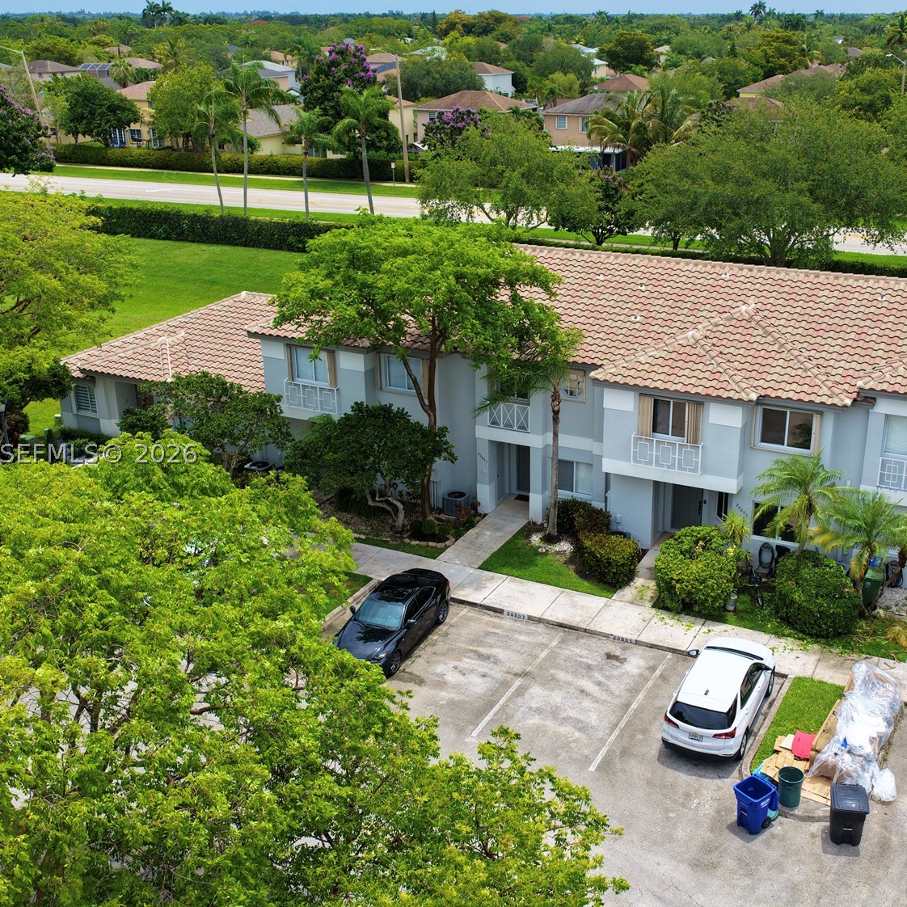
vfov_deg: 46.0
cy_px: 452
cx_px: 515
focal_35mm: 36
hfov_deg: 45.9
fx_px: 1067
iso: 200
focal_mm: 14.45
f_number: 2.8
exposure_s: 1/2500
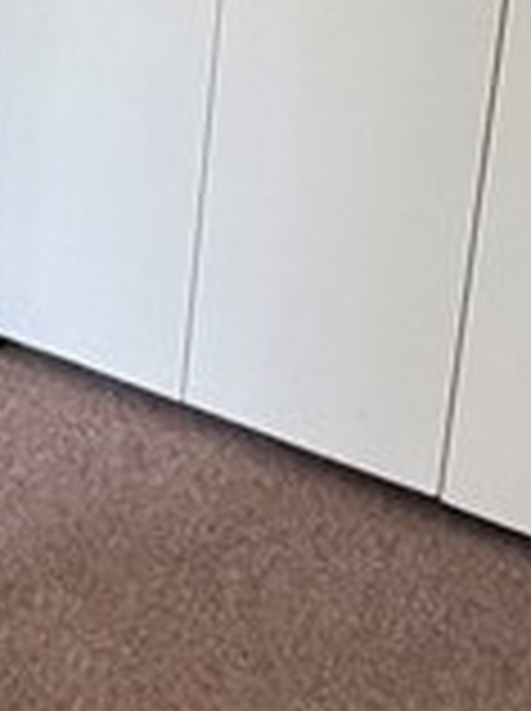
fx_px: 1866
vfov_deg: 19.9
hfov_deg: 14.8
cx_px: -320
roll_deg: -1.5
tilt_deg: -13.8
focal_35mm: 91
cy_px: -202
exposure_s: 1/60
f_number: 2.2
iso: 320
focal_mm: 2.22
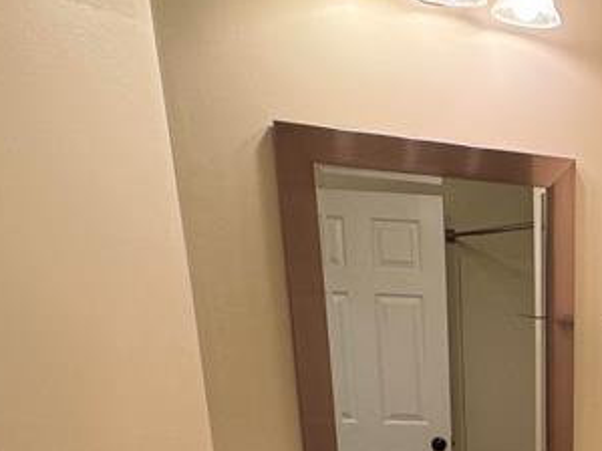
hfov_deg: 33.8
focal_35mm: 48
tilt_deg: -18.1
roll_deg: -2.6
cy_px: 556
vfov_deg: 26.5
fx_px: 834
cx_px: 681
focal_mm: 2.22
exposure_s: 1/60
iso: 200
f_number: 2.2
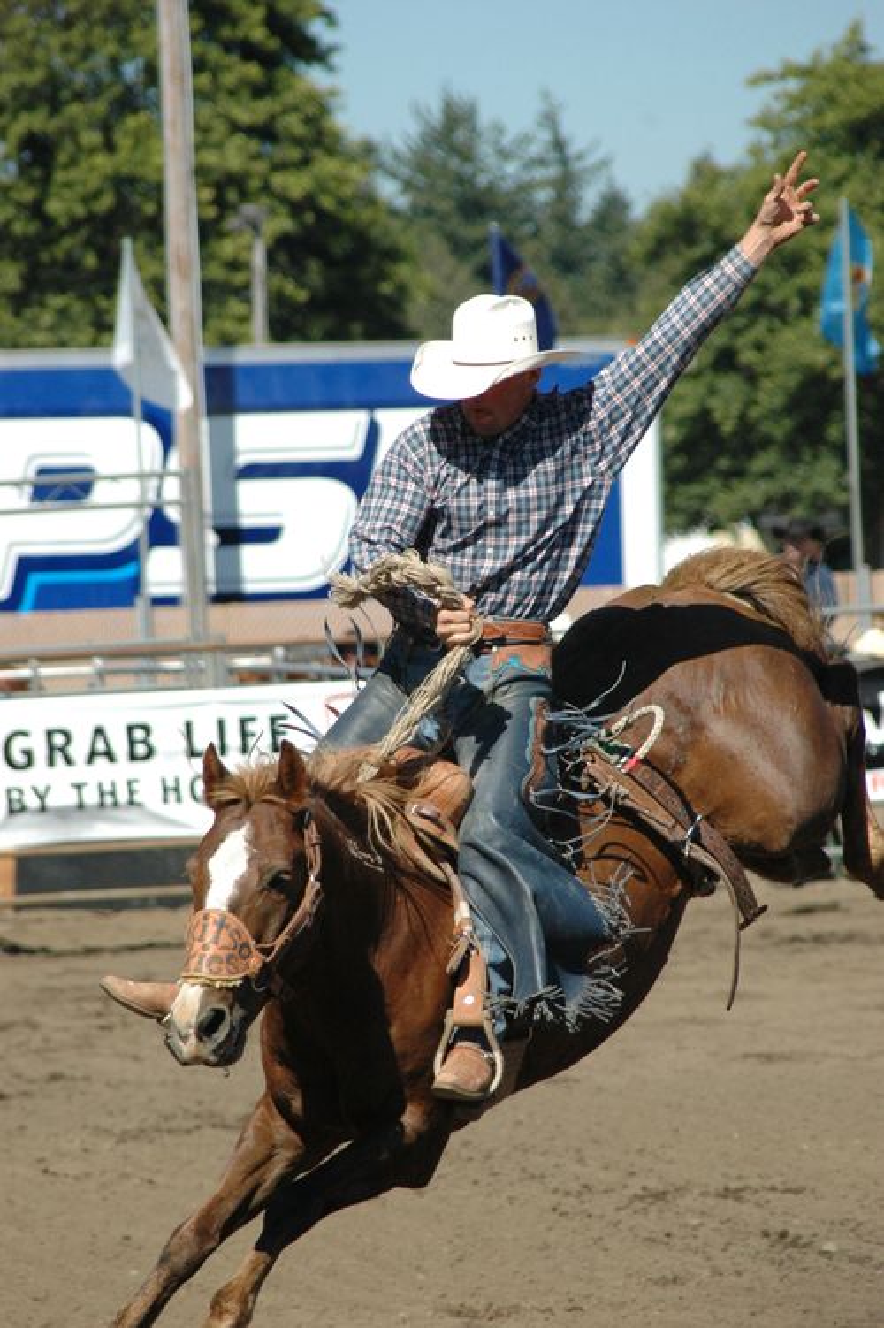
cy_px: 664
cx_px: 442
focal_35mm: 300
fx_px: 11059
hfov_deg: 4.6
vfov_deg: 6.9
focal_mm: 200
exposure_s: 1/1600
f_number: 6.3
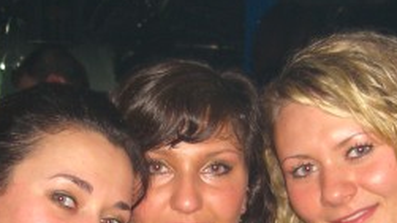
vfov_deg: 12.0
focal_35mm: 99
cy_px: 261
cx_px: 179
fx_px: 1042
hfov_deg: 21.6
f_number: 2.8
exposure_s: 1/60
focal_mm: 7.9
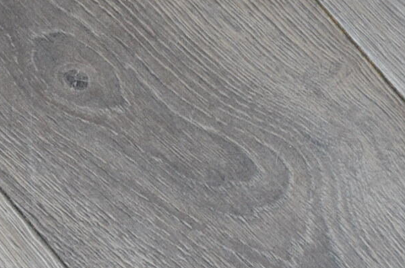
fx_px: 2762
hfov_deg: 8.4
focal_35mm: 246
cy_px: 94
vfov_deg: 5.6
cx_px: 133
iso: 400
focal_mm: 40
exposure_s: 1/60
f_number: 4.2
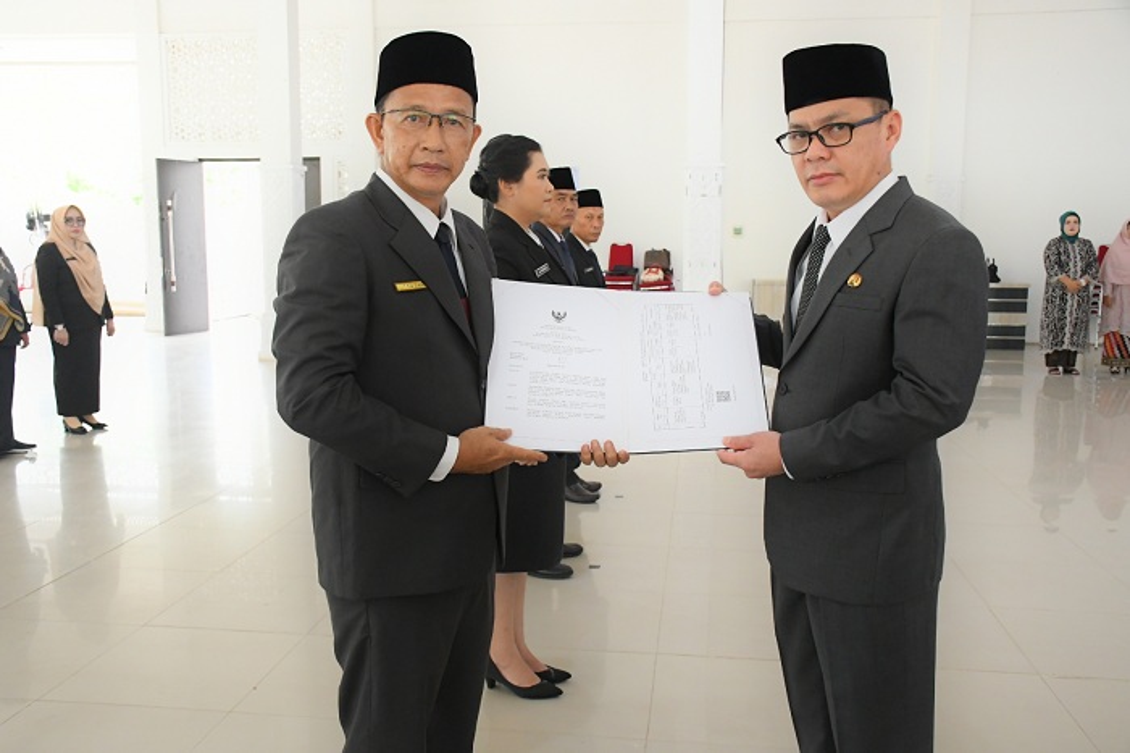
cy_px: 376
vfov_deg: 38.8
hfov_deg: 55.8
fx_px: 1067
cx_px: 565
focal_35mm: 34
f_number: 5.6
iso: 3200
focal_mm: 23
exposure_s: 1/125
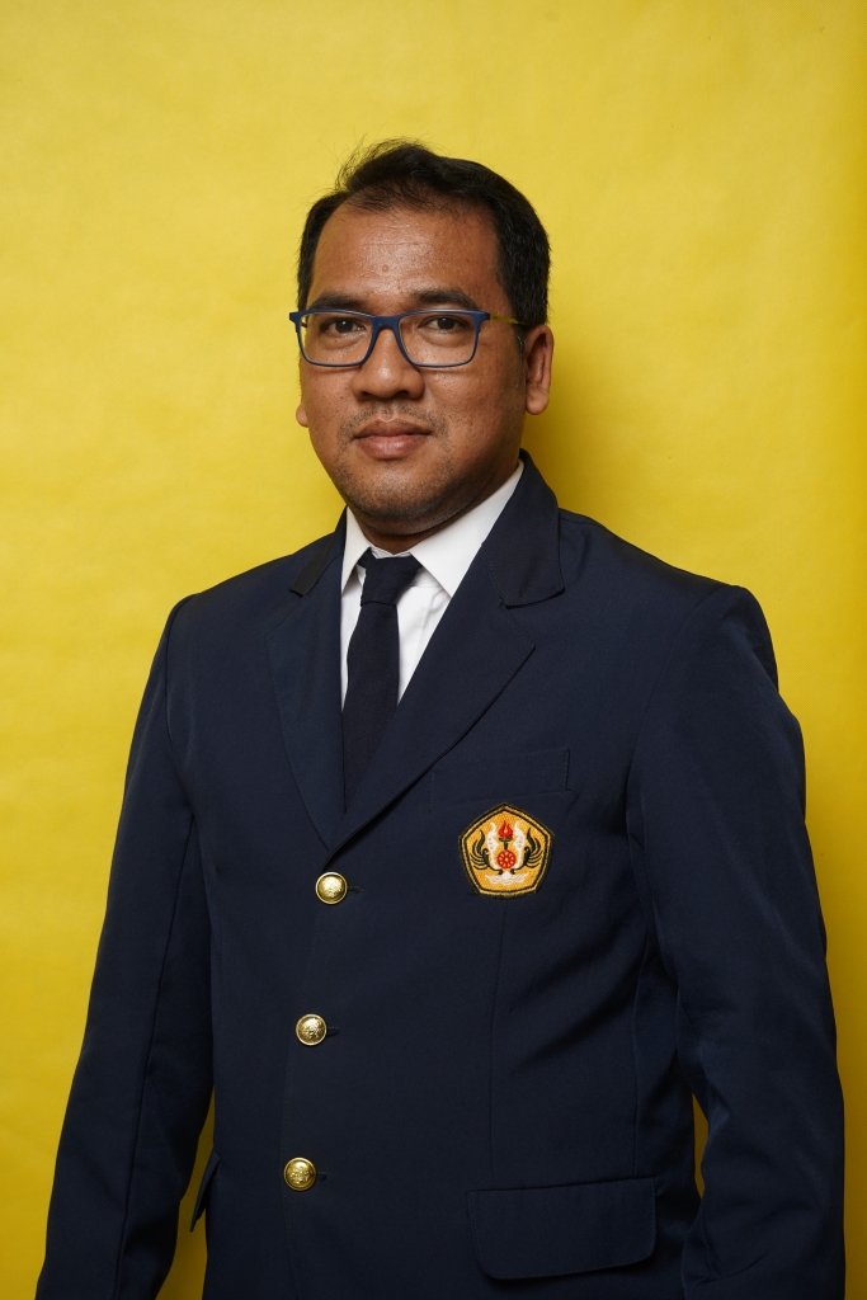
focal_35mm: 70
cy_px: 650
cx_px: 434
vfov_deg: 28.8
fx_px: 2528
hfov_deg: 19.5
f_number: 7.1
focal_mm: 70
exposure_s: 1/200
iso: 500
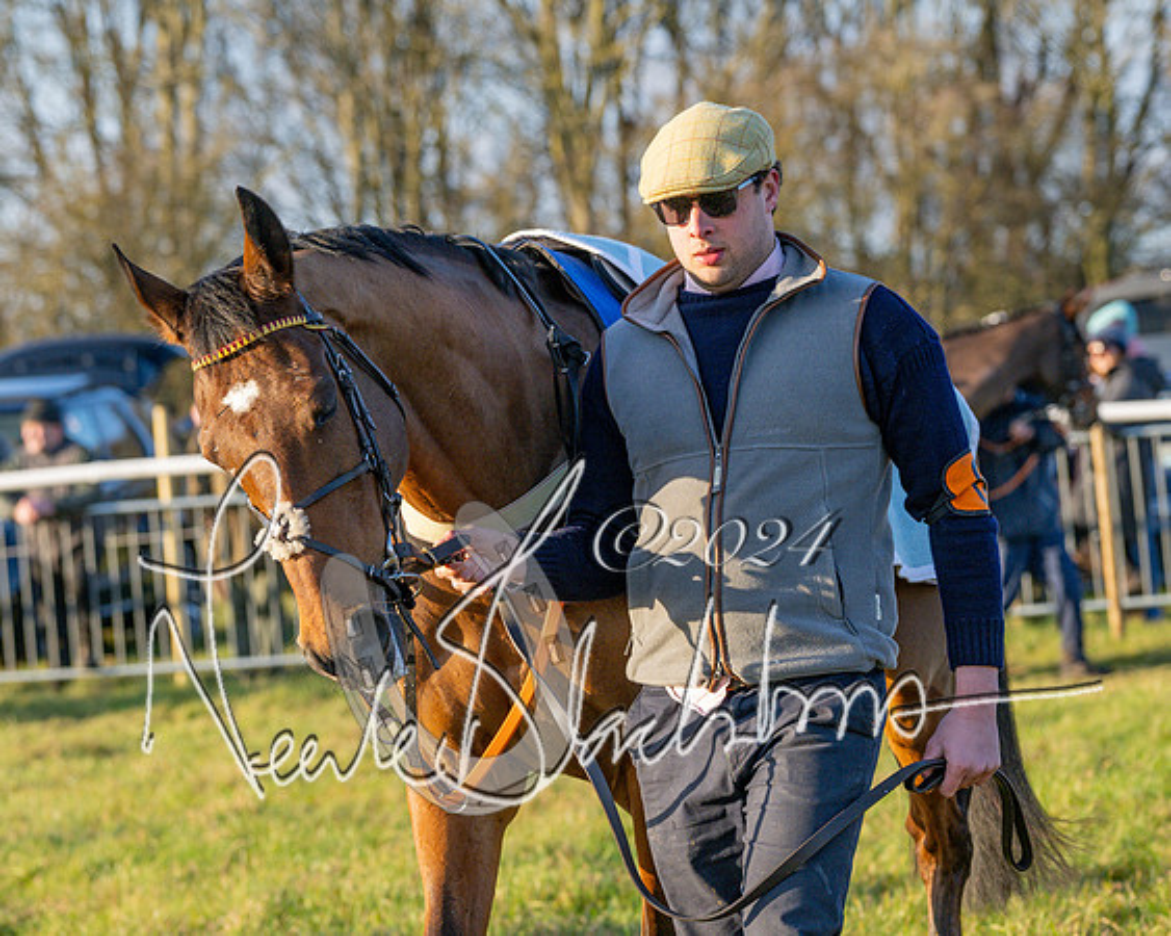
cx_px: 480
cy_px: 446
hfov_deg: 10.9
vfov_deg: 8.7
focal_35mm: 177
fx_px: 6123
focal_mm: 97
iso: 400
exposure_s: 1/1000
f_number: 4
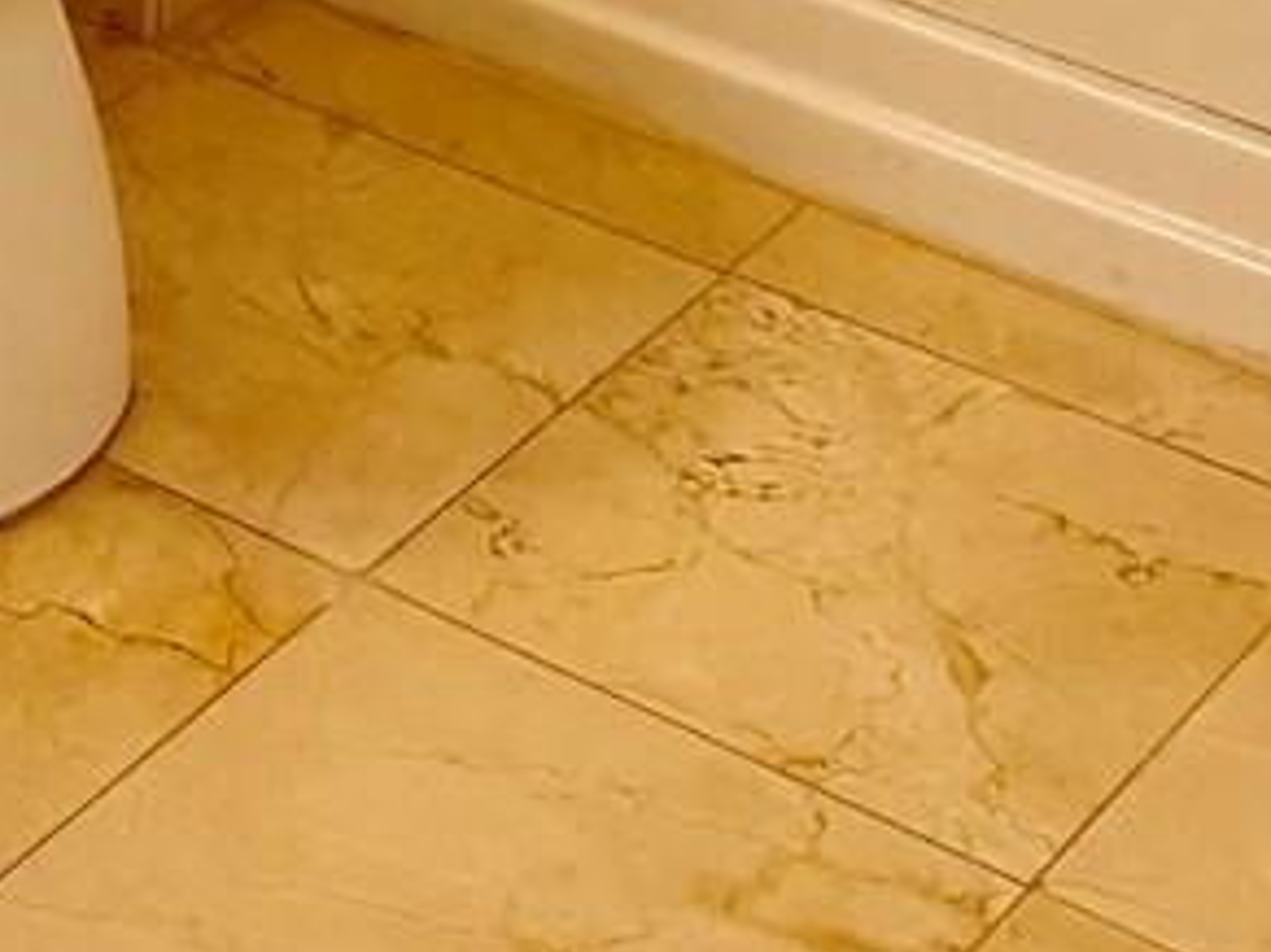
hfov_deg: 13.1
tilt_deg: -14.3
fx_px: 5248
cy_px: -1297
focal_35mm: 143
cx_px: -577
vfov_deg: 9.3
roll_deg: +2.2
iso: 125
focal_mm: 5.96
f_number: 1.6
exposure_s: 1/120
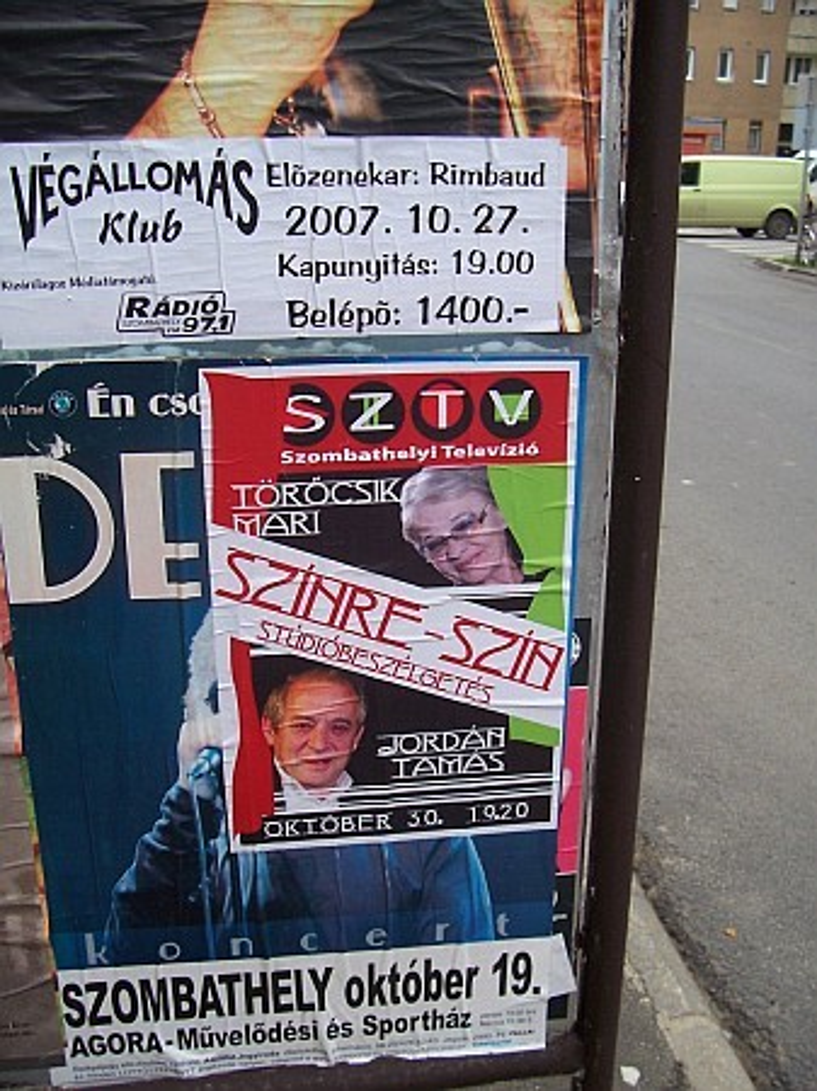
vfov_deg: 54.0
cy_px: 546
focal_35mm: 34
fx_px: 1071
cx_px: 408
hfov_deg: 41.8
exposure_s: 1/90
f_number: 2.7
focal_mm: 5.6
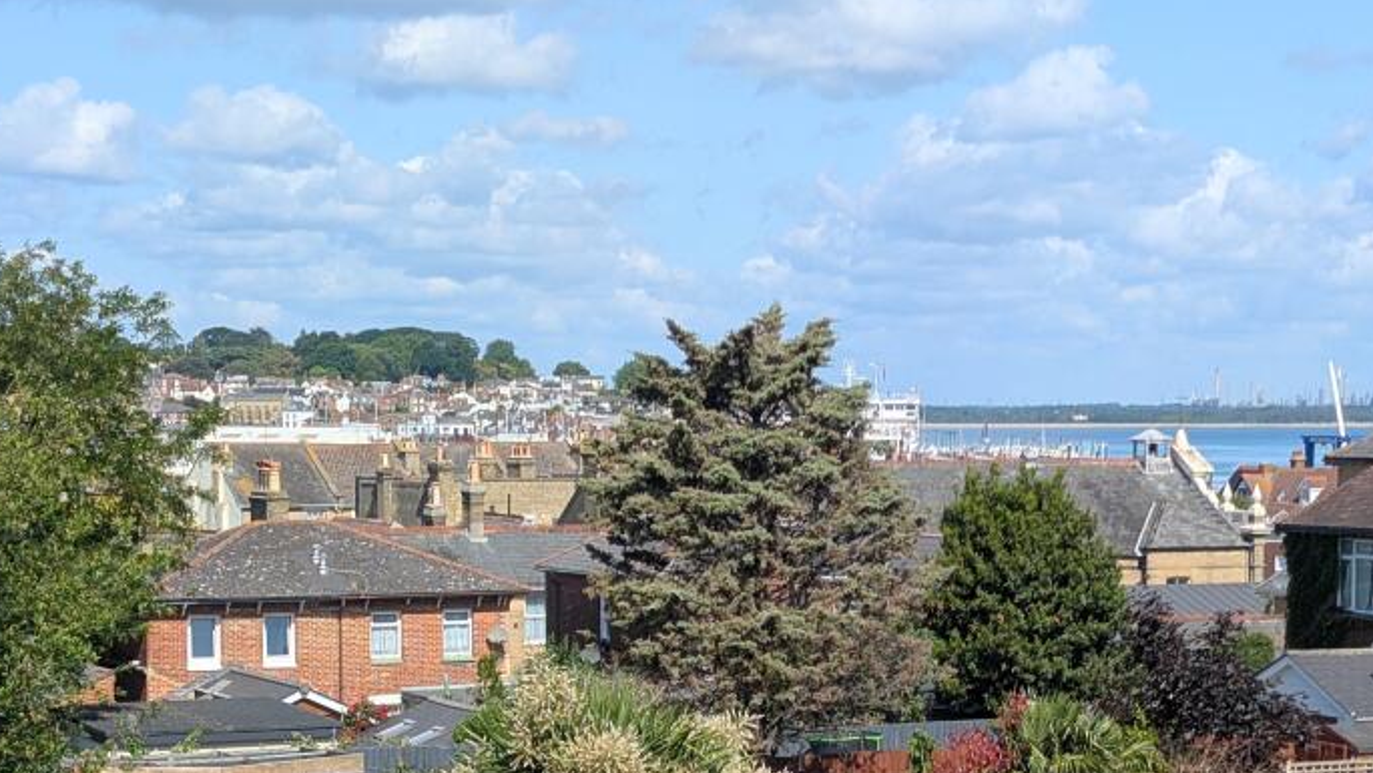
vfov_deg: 15.1
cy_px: 561
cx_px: 837
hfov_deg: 26.5
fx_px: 2913
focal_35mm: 80
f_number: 1.68
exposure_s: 1/1385
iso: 20
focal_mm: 6.9
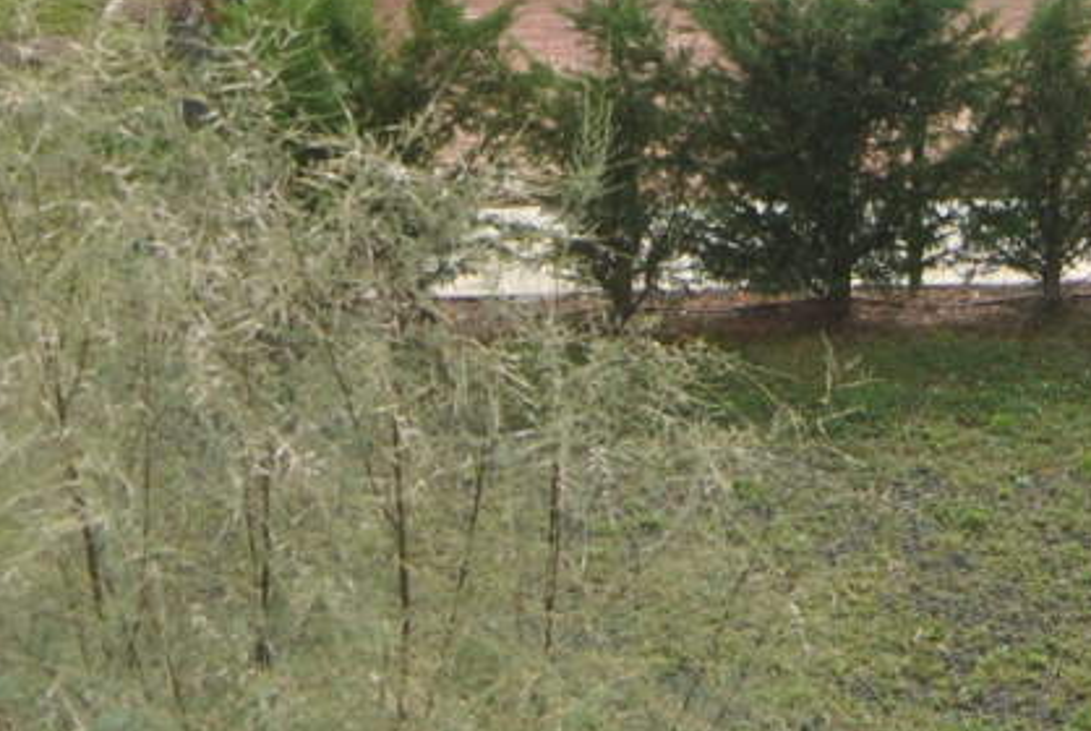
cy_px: -368
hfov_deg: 16.3
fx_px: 3793
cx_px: 686
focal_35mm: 125
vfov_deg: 10.6
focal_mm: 18
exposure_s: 1/1250
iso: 100
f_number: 3.5
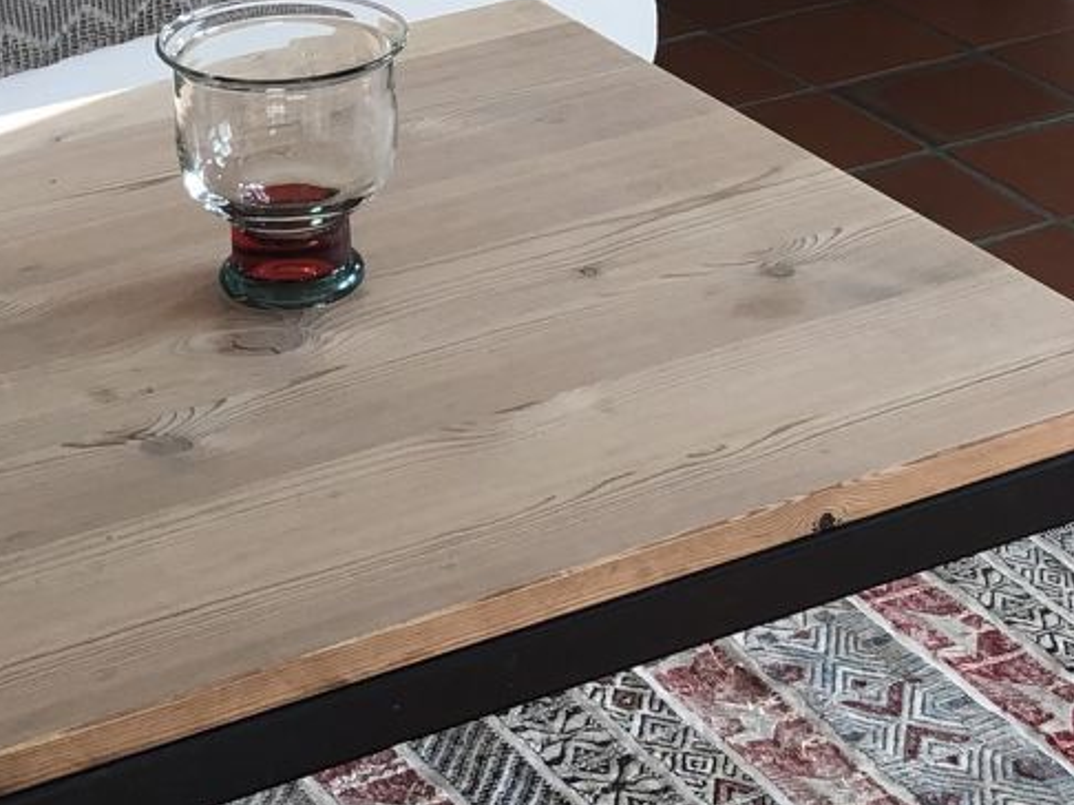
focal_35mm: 118
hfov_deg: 16.7
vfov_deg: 12.0
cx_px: 583
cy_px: -389
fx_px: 3659
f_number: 1.8
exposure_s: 1/100
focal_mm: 4
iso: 32
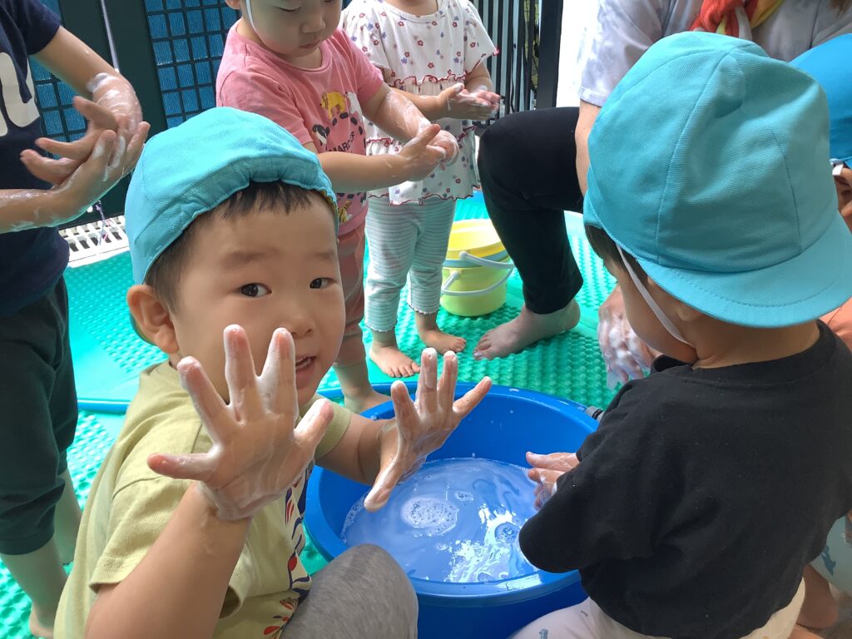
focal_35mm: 31
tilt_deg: -30.0
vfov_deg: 45.4
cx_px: 426
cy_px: 320
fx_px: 763
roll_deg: +1.0
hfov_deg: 58.4
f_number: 2.4
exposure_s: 1/60
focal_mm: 3.3
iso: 64
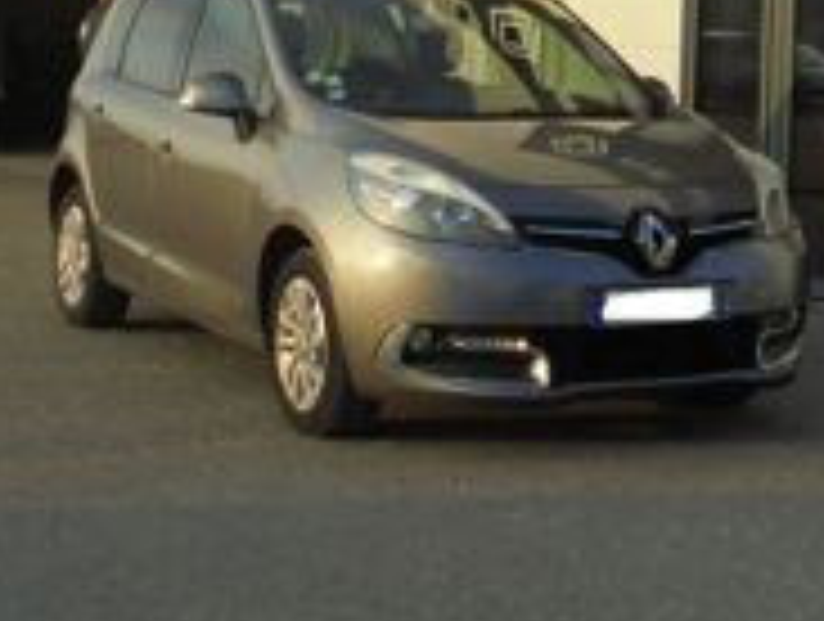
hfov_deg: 21.6
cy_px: -45
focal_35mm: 89
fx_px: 2123
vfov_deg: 16.2
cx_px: 693
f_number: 4
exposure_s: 1/400
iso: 100
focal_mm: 6.1
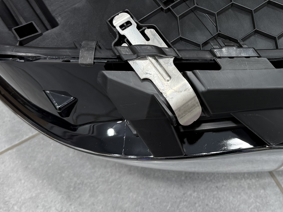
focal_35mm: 61
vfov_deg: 23.6
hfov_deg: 30.4
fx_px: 499
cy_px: 35
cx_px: 250
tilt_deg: -55.2
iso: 64
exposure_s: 1/100
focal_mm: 6.76
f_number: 1.78
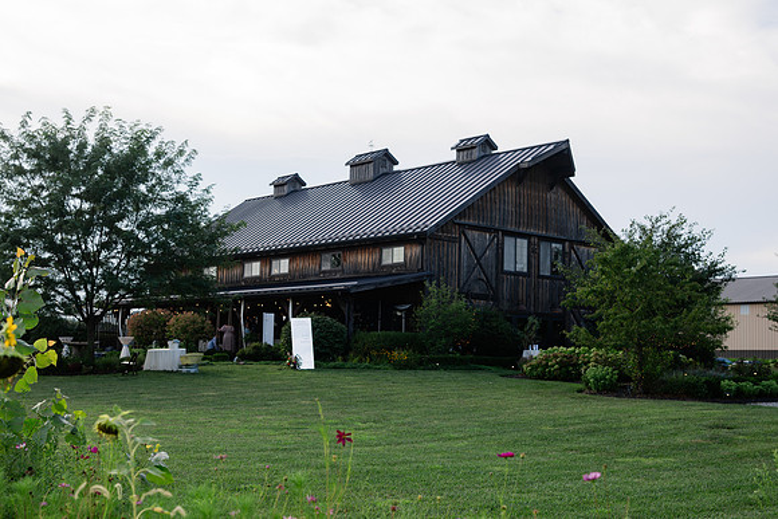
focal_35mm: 50
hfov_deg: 39.6
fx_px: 1081
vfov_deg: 27.0
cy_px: 260
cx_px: 389
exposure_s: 1/400
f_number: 4
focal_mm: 50
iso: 160
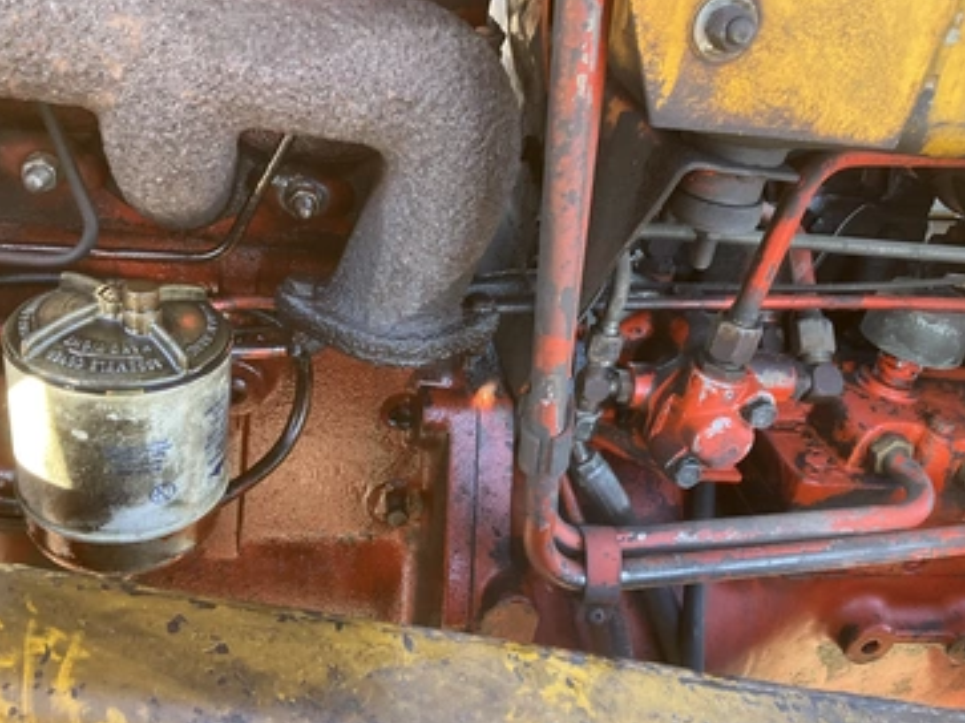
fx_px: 892
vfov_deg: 44.1
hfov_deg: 56.8
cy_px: 383
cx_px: 481
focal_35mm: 32
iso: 64
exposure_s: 1/77
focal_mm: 3
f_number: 1.8
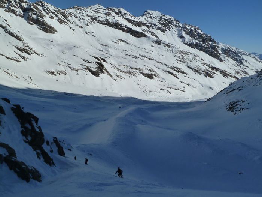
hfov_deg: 56.8
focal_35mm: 32
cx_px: 131
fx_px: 242
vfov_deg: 44.2
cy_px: 98
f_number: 5.6
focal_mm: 5.3
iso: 125
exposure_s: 1/1000
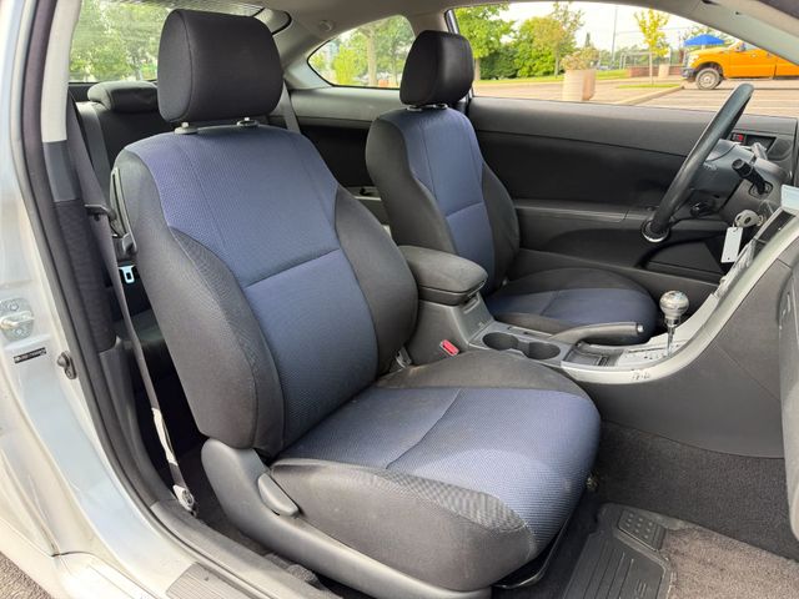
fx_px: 554
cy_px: 300
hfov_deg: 71.6
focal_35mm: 24
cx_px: 400
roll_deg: +2.4
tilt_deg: -20.4
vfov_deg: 56.8
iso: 80
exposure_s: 1/245
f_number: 1.78
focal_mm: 6.76
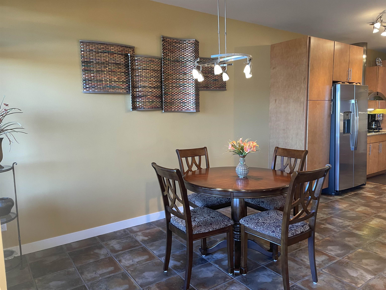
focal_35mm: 26
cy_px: 145
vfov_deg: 53.1
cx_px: 193
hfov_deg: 67.3
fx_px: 290
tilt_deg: -6.7
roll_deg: +0.8
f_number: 1.6
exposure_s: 1/60
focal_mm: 4.2
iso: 160
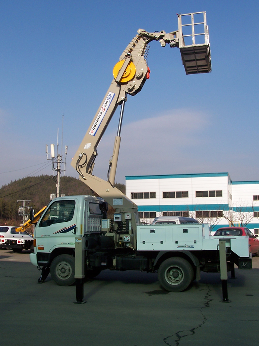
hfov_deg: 35.1
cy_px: 165
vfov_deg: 45.8
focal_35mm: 41
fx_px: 409
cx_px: 126
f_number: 5.6
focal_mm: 6.3
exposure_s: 1/500
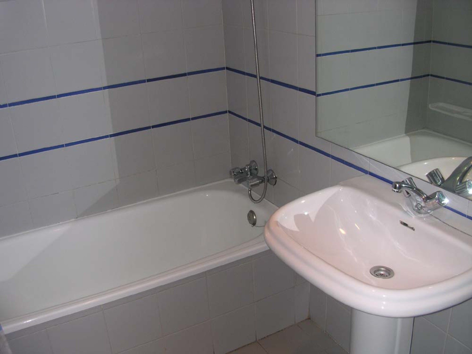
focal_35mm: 37
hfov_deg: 50.1
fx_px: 505
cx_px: 236
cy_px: 177
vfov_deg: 38.7
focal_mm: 5.6
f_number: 2.7
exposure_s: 1/60
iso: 100
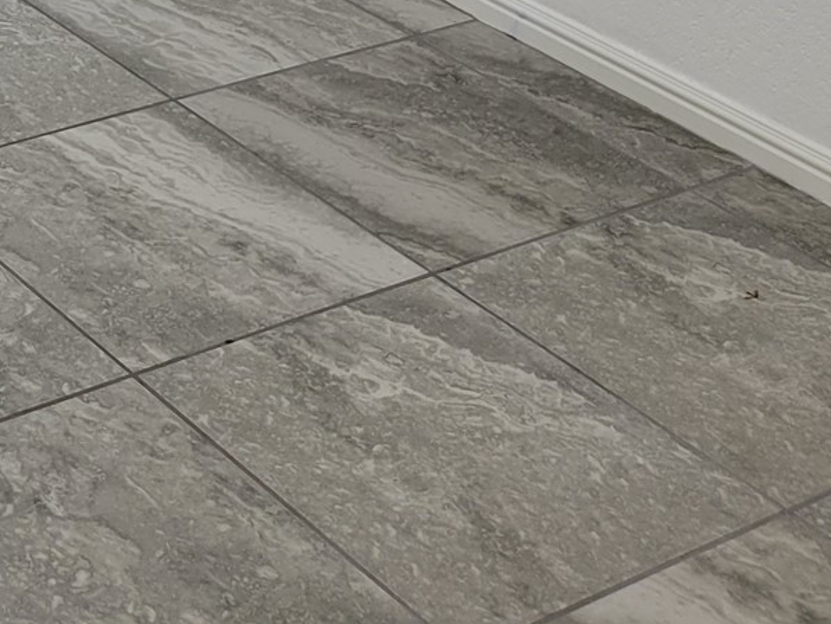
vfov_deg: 14.8
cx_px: -300
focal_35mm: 89
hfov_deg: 19.9
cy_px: -439
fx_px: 2137
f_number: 1.8
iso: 50
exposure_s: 1/120
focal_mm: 5.4
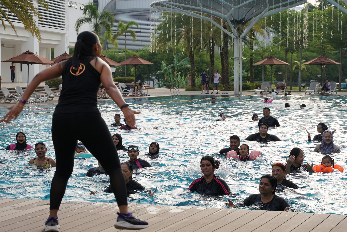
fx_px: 882
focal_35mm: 92
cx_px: 174
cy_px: 116
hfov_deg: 22.3
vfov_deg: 14.9
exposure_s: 1/200
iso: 100
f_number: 6.3
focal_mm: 61
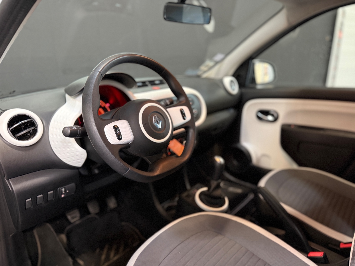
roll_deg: +0.1
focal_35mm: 24
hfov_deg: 71.6
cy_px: 133
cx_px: 178
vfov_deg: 56.8
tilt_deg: -17.8
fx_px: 246
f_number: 1.78
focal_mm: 6.76
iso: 800
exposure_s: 1/33
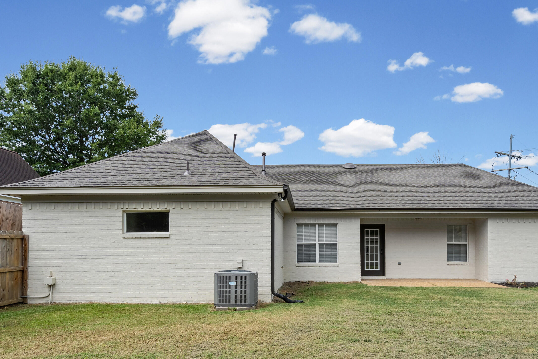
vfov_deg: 54.4
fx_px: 344
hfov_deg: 75.7
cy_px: 226
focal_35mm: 23
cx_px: 307
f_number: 8
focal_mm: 17
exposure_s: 1/750
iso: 1000
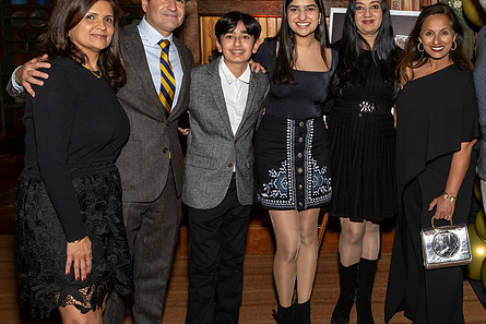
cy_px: 134
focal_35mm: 46
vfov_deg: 29.2
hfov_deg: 41.9
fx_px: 621
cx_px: 343
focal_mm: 18
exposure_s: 1/250
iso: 1000
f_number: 8
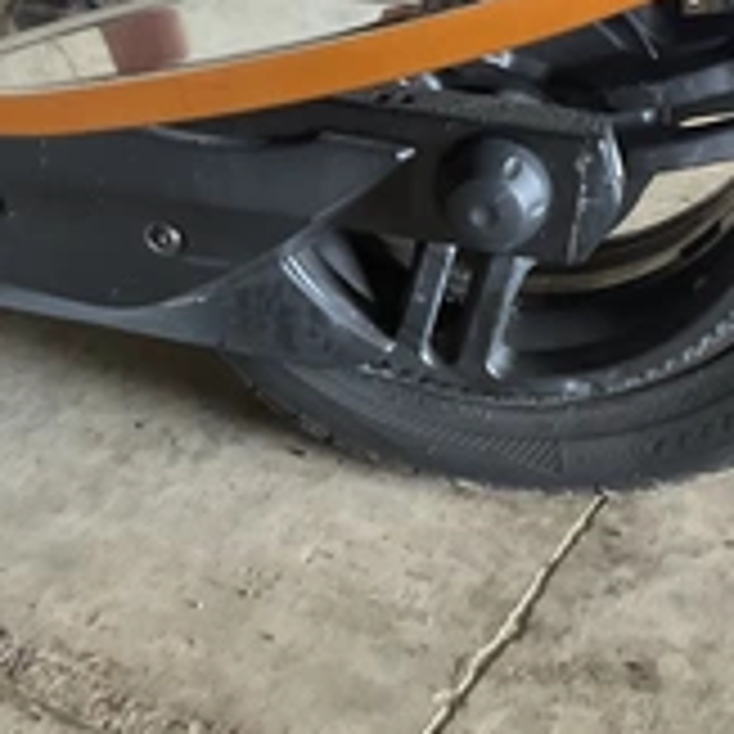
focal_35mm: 63
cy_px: 135
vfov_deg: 26.7
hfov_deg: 27.3
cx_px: 410
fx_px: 1511
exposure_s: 1/60
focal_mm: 3
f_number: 1.8
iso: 160
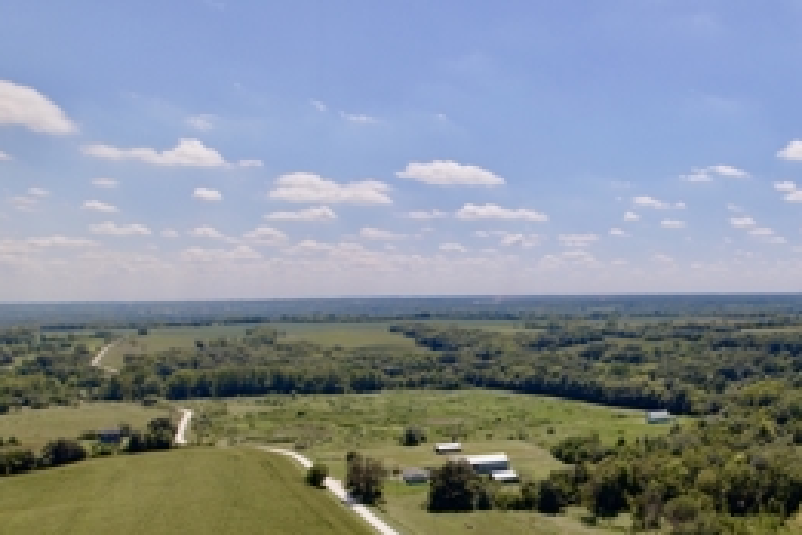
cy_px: 449
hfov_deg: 47.4
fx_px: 846
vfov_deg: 33.7
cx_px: 664
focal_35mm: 38
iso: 100
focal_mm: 8.38
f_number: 2.8
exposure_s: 1/120
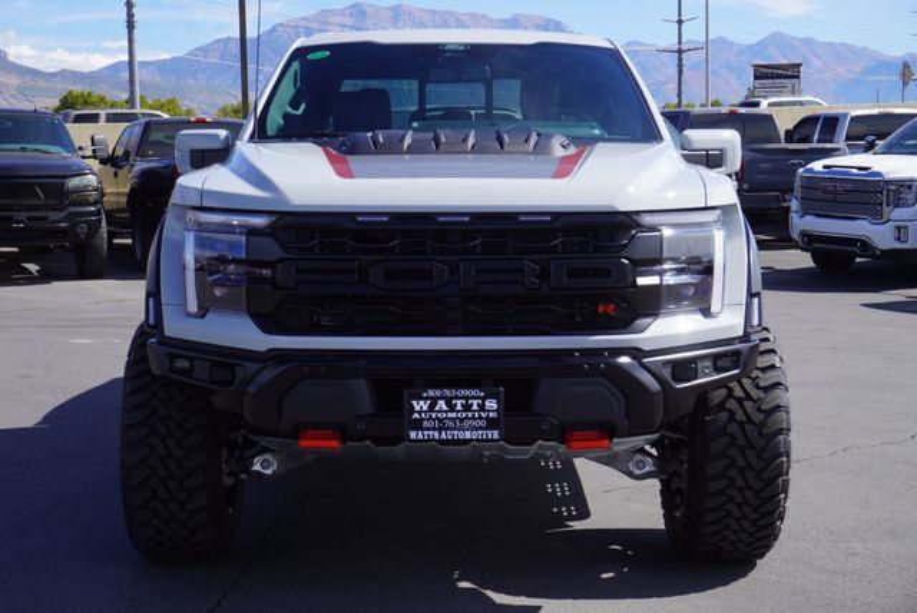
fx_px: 1453
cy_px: 306
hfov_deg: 35.0
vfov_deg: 23.8
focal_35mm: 57
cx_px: 458
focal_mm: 38
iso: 100
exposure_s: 1/125
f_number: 11
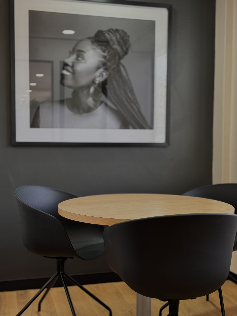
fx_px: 438
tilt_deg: -1.8
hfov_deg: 30.3
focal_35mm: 48
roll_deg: +0.4
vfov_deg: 39.7
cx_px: 118
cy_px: 158
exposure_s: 1/52
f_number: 1.78
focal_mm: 6.76
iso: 250
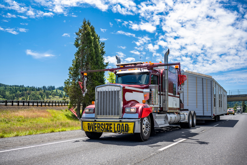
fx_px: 240
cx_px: 124
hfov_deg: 54.4
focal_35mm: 35
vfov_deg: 37.8
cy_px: 82
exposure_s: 1/2000
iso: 100
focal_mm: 35
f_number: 2.8
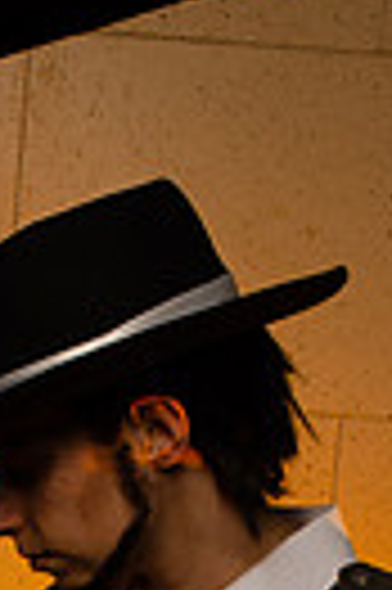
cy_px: 986
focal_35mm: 216
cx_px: -77
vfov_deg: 9.2
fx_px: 3537
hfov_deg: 6.3
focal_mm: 42
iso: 200
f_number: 16
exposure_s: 1/180
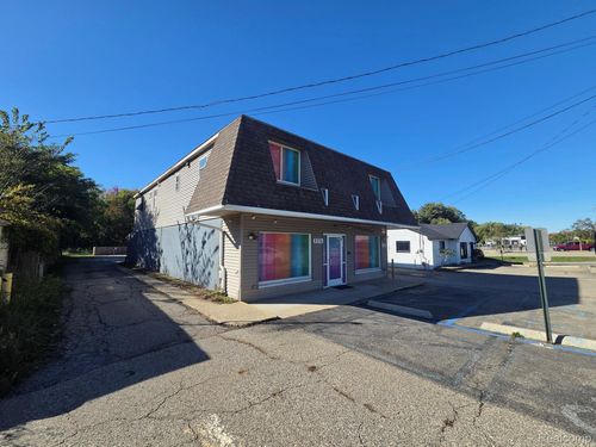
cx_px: 298
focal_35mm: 13
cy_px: 224
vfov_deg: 89.9
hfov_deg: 106.2
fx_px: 224
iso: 100
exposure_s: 1/2384
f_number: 2.2
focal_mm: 2.2
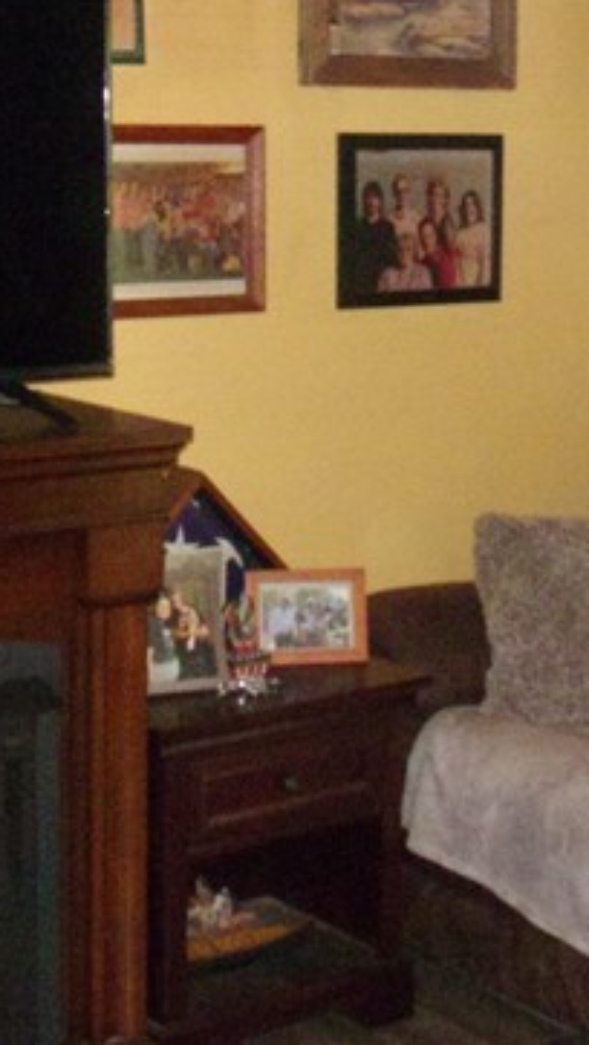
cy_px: 344
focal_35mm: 74
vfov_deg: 28.4
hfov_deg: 16.3
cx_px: 355
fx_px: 2052
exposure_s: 1/34
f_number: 3.3
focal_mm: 4.3
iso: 640
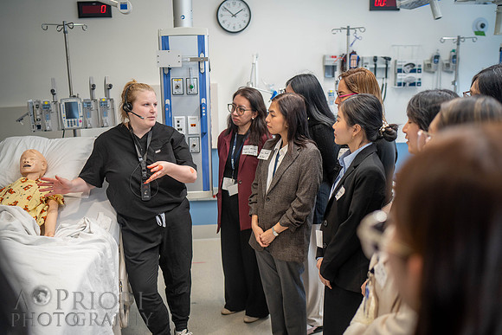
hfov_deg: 53.1
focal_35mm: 36
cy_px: 172
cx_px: 245
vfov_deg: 36.9
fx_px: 502
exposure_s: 1/400
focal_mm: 35
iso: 500
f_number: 2
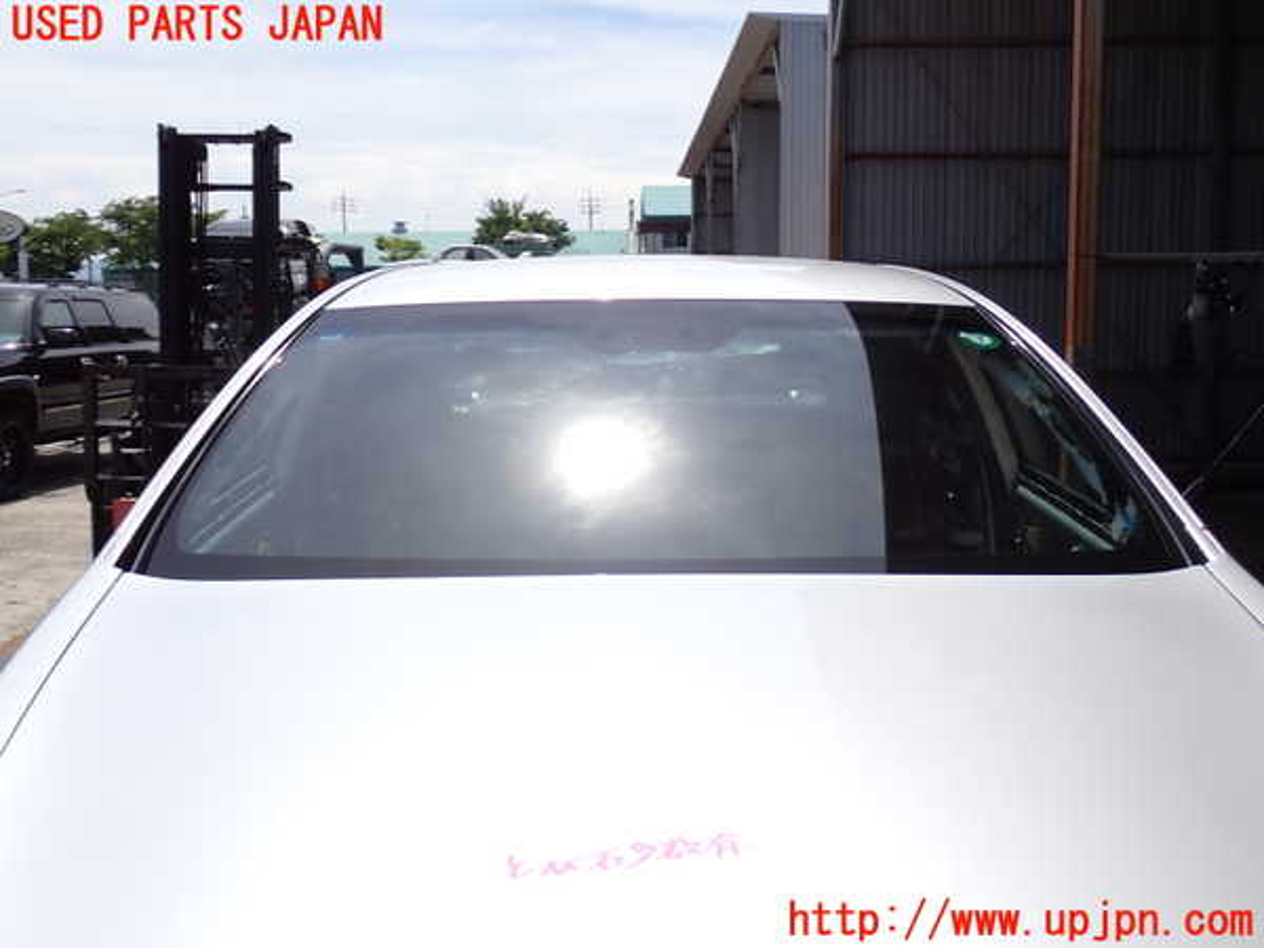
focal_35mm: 38
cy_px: 474
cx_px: 632
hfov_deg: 49.0
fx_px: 1388
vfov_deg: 37.7
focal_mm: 6.83
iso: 100
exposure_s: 1/125
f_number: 10
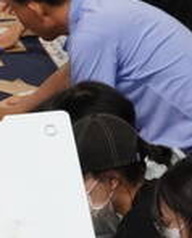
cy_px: 177
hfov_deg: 3.0
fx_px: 3604
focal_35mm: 509
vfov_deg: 3.8
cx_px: -116
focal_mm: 84
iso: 3200
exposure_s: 1/125
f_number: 10
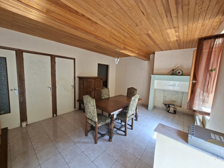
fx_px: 84
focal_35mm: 13
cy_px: 84
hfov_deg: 106.2
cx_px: 112
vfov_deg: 89.9
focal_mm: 1.74
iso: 40
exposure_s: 1/60
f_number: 2.2
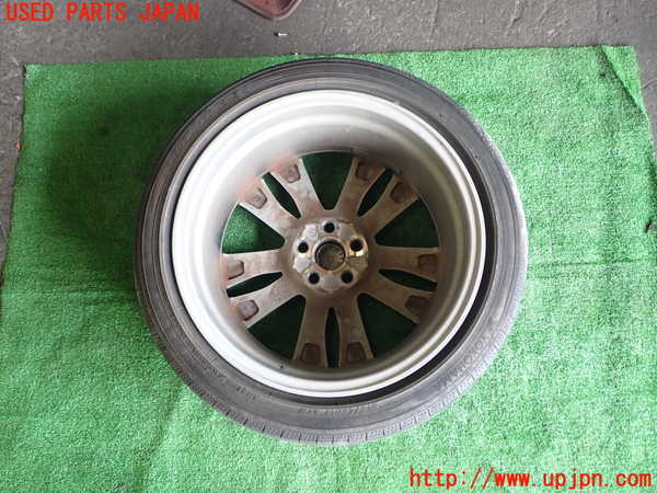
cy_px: 246
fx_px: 607
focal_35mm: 32
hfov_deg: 56.8
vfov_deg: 44.2
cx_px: 328
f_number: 2.4
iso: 200
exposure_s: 1/40
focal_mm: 5.79
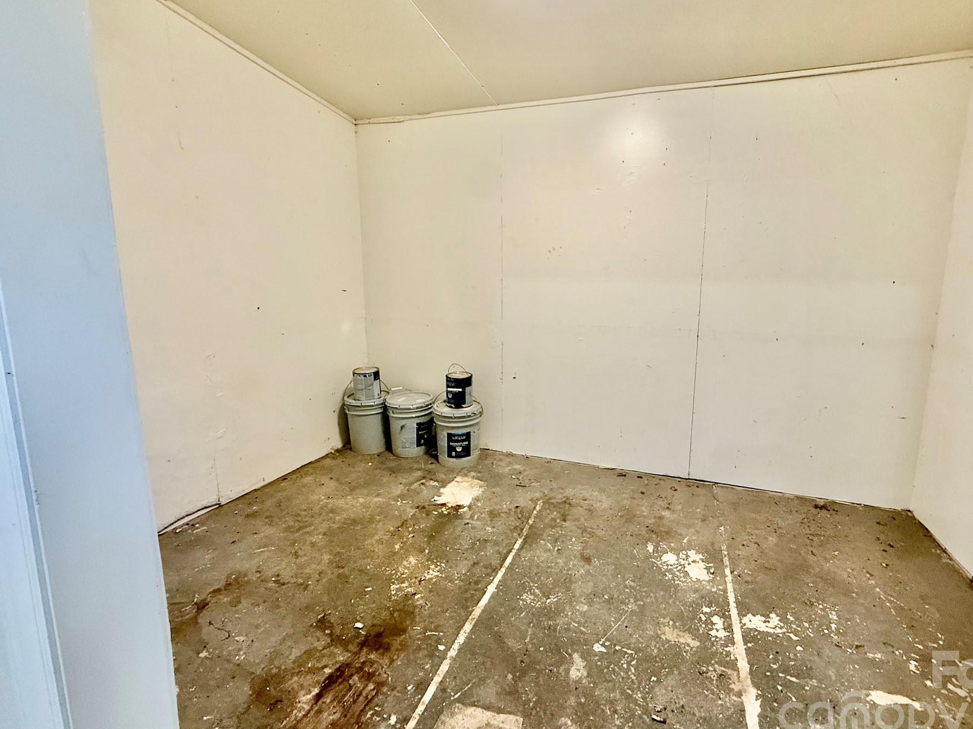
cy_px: 341
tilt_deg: -7.4
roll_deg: -0.4
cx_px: 549
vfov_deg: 78.0
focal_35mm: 16
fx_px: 450
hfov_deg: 94.0
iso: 250
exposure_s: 1/60
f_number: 2.2
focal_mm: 2.22
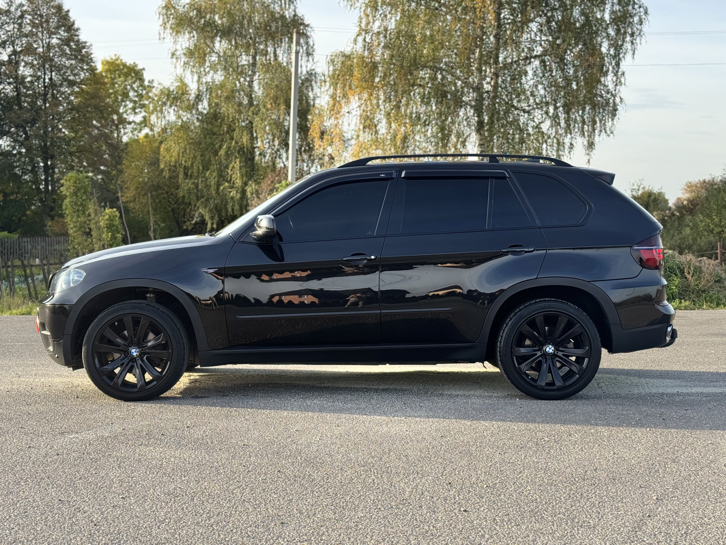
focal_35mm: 48
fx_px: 1007
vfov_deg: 30.3
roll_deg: +0.8
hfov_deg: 39.7
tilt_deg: -3.2
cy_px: 272
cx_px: 363
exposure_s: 1/792
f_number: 1.78
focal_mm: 6.76
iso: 64
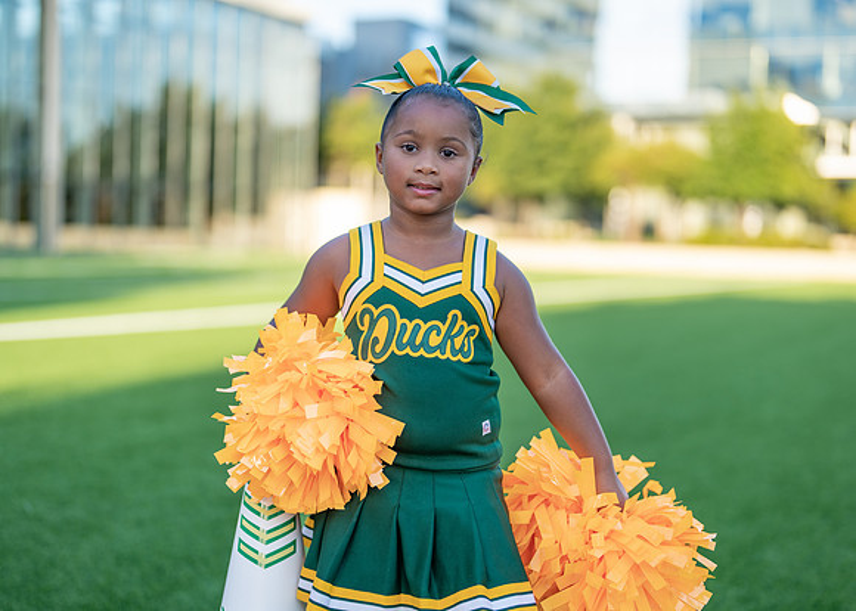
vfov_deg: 25.2
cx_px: 448
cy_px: 317
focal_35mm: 56
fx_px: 1369
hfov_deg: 34.7
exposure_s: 1/1000
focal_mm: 50
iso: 100
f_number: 1.2
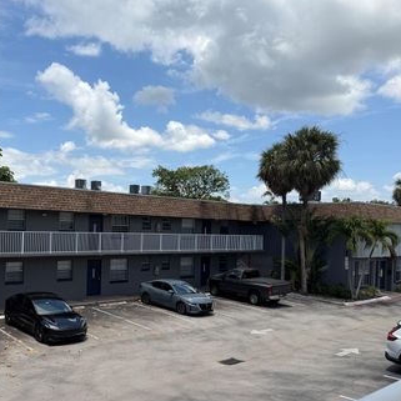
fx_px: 433
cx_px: 125
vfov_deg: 49.6
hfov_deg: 48.7
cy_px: 224
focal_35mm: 33
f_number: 1.78
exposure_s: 1/4673
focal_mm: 6.76
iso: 80
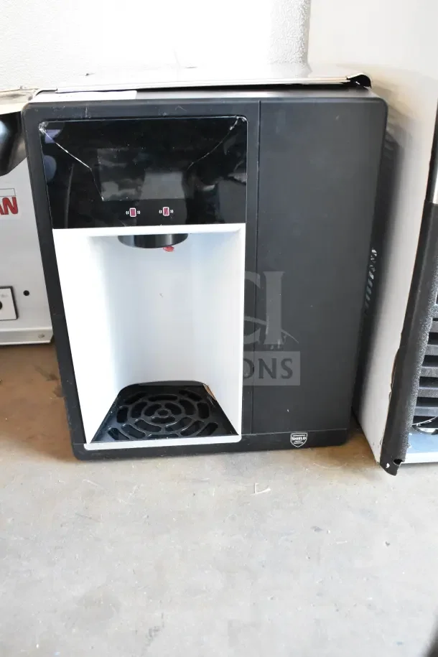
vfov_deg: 59.5
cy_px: 328
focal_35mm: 32
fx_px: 575
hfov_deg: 41.7
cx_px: 219
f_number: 5
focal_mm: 21
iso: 6400
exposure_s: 1/100
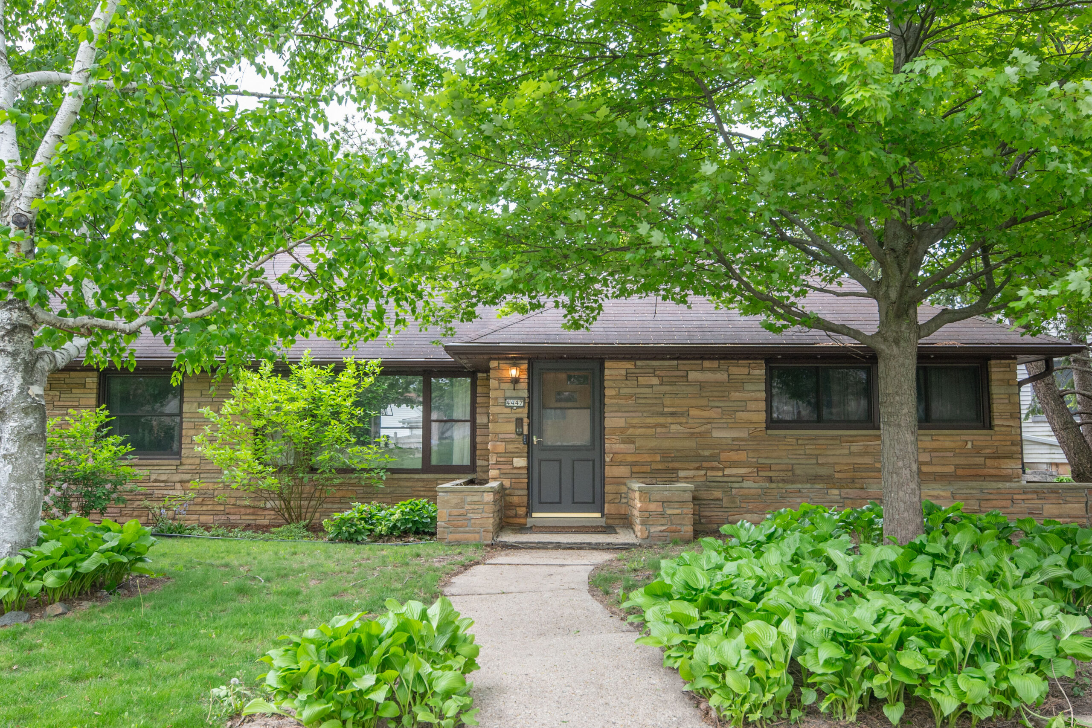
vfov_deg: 42.3
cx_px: 546
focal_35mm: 31
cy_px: 364
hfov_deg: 60.3
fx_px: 940
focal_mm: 21
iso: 500
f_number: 7.1
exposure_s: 1/200
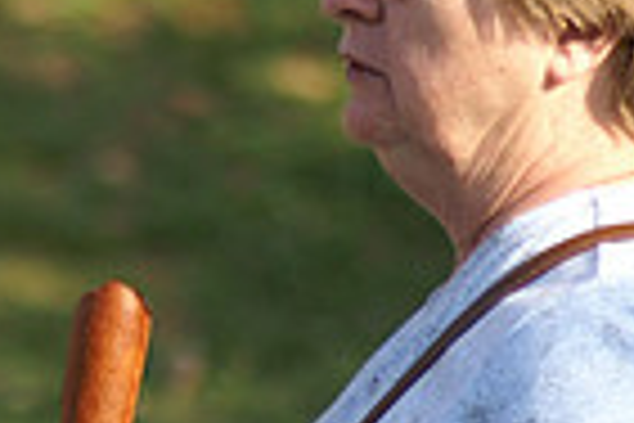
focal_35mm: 681
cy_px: 230
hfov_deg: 3.0
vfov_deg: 2.0
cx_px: -450
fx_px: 11992
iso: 100
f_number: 4.5
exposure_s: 1/400
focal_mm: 110
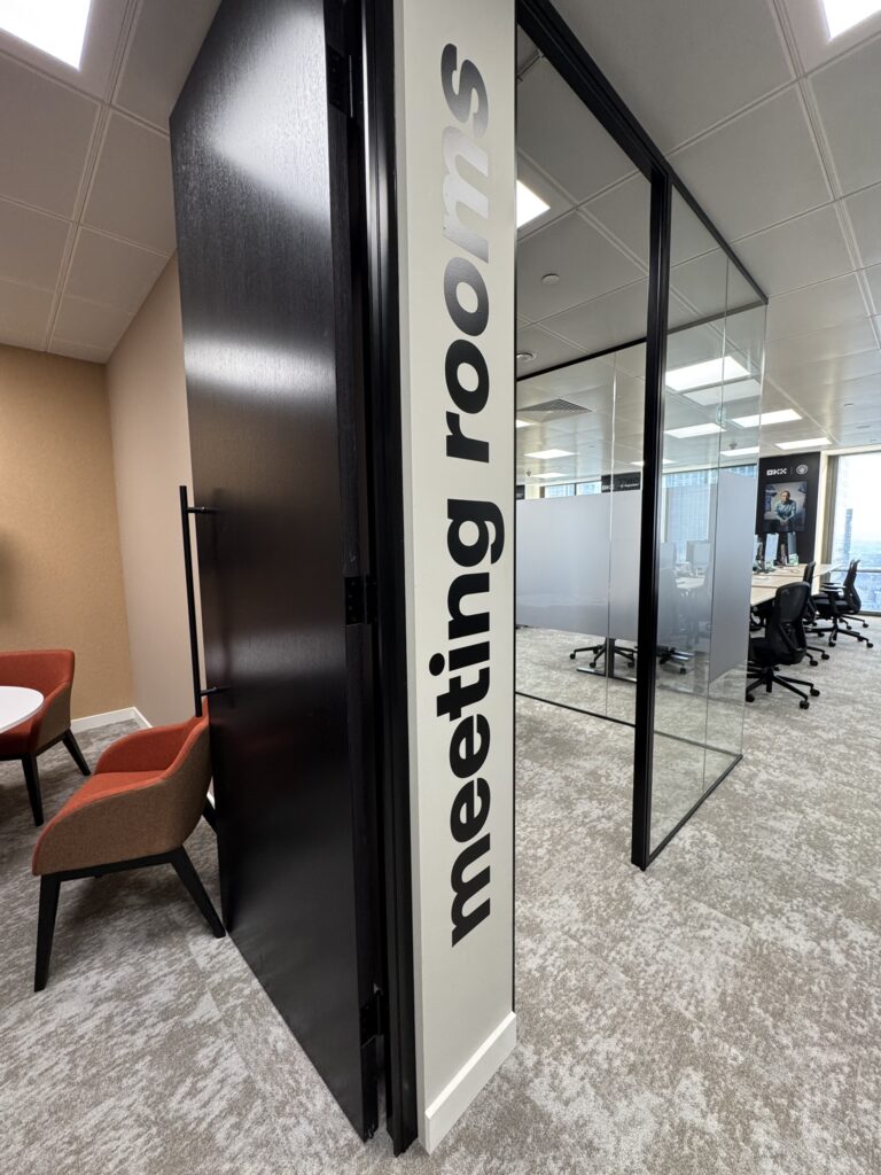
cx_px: 440
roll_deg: +0.3
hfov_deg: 85.7
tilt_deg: -5.8
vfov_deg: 102.1
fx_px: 475
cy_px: 588
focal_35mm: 14
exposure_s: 1/100
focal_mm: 2.22
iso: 200
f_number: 2.2
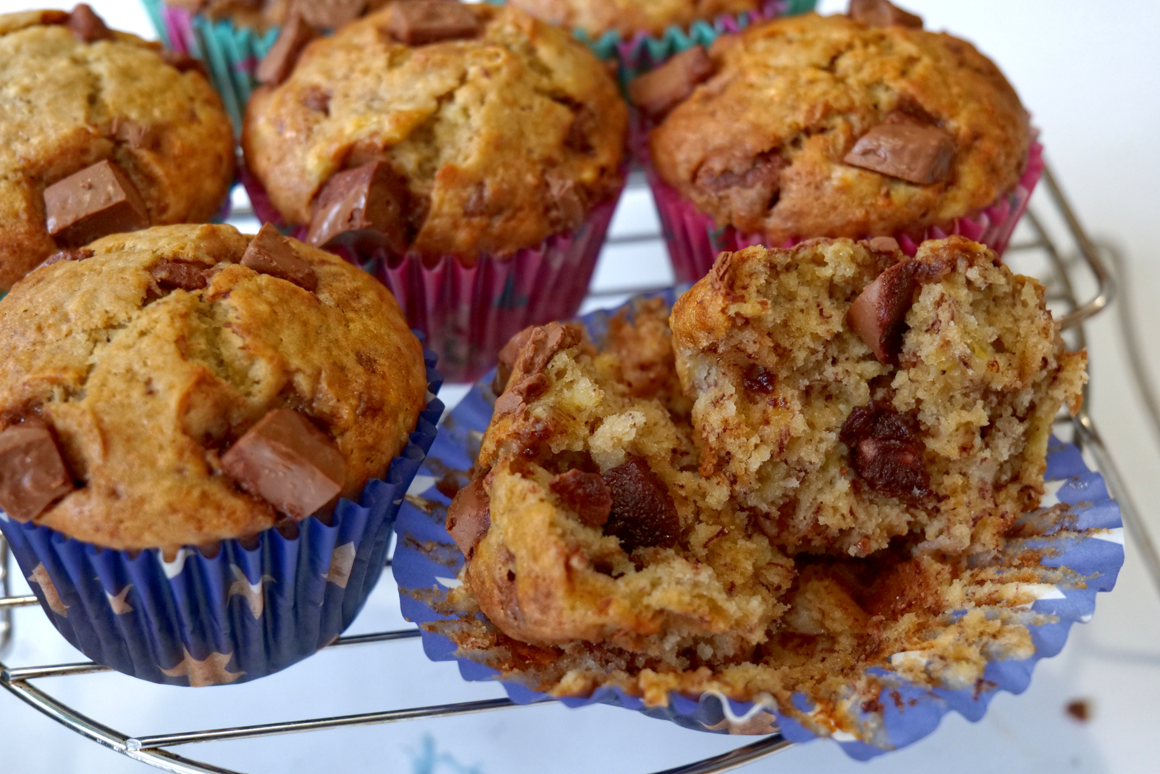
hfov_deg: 33.4
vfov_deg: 22.6
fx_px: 1933
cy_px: 387
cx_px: 580
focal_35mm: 60
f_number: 7.1
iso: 5000
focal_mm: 60
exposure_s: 1/80
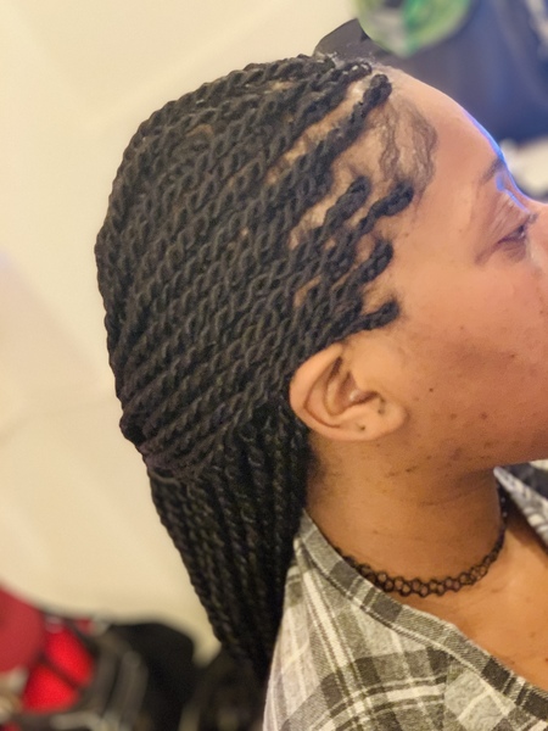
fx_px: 1098
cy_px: 366
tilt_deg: -23.3
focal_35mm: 52
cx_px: 274
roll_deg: +34.2
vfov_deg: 36.8
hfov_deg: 28.0
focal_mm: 6
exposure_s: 1/25
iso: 640
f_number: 2.4
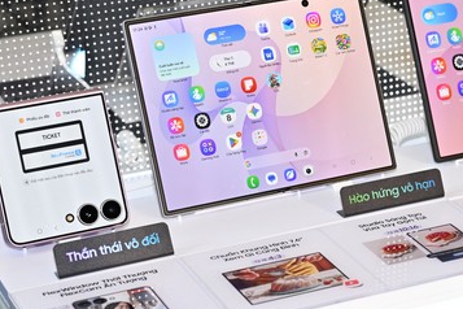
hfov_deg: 16.2
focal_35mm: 126
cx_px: 367
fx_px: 1620
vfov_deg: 10.9
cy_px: 229
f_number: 5.6
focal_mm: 45
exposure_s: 1/125
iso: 400
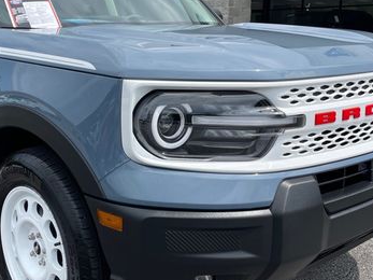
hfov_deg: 39.3
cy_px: 141
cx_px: 131
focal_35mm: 48
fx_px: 517
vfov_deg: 30.2
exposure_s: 1/2618
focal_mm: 4.2
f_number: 1.6
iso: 32
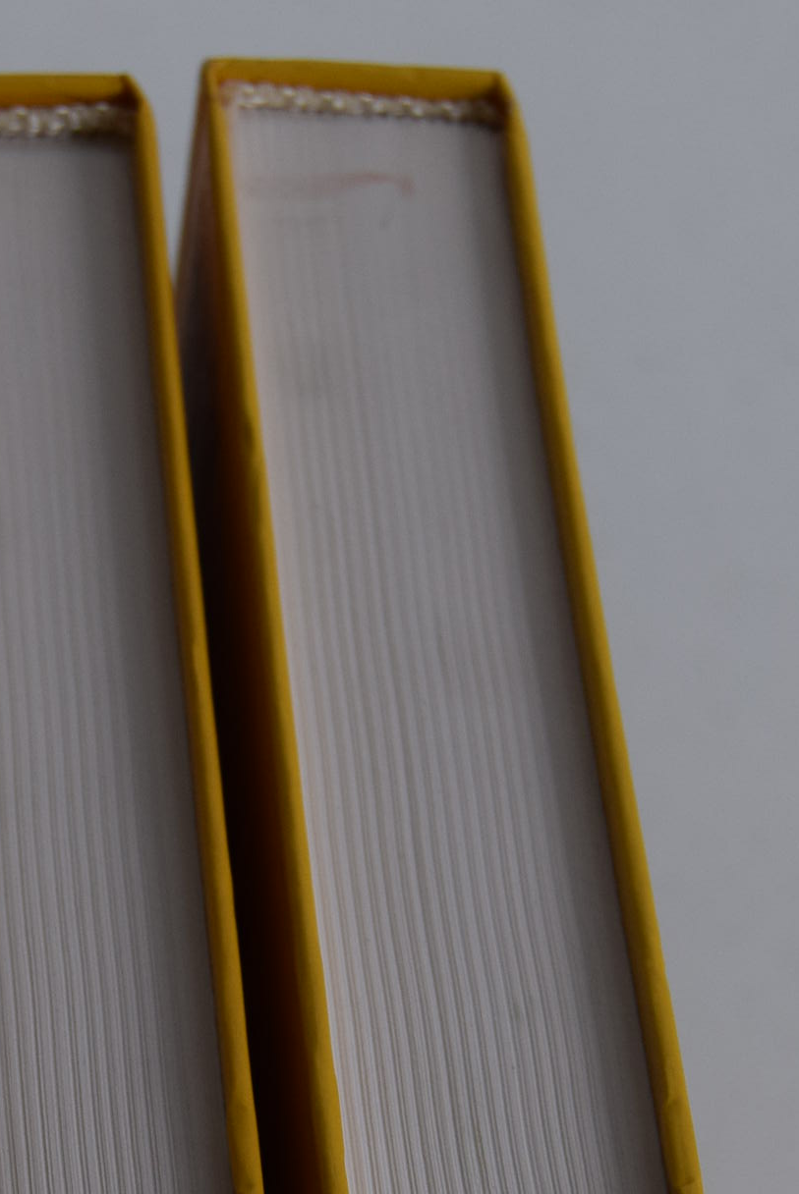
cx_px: 143
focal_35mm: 155
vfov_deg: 13.0
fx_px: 5150
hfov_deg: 8.9
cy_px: 1328
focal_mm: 42
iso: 400
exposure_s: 1/250
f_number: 8
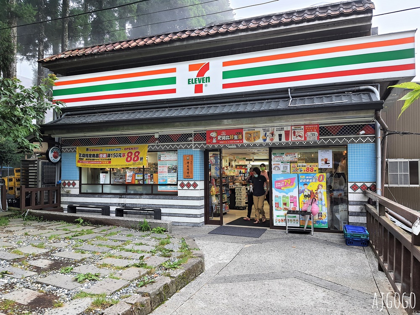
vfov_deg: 53.1
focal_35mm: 26
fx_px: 315
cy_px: 158
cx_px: 210
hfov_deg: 67.3
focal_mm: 4.32
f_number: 1.7
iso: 50
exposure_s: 1/120
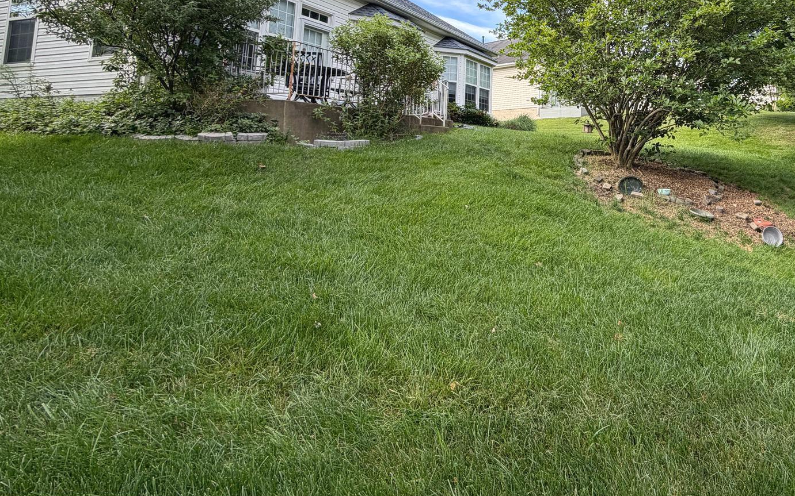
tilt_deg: +6.1
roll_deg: +0.3
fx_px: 477
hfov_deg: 74.4
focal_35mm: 22
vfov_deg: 51.8
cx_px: 589
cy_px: 103
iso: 40
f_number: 2.2
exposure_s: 1/502
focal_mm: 2.22
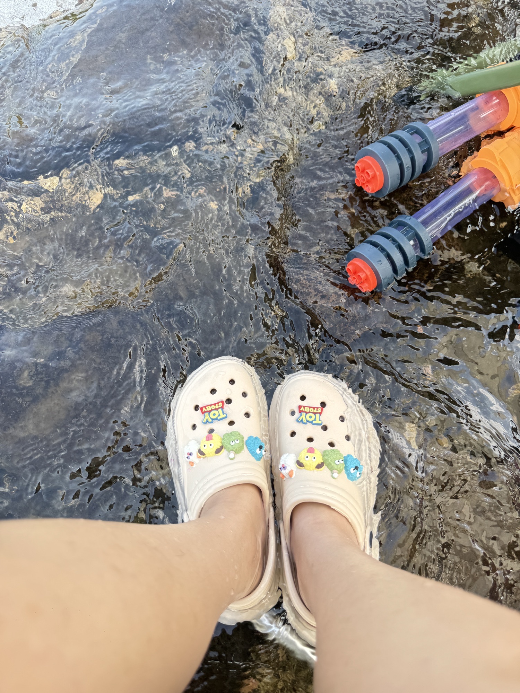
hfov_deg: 56.8
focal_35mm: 24
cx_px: 260
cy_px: 346
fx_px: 481
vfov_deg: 71.6
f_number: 1.78
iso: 80
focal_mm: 6.76
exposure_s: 1/442
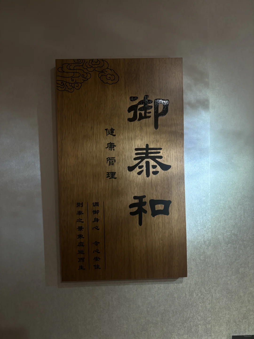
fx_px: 254
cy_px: 170
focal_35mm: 26
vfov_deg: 67.3
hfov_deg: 53.1
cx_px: 127
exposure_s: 1/50
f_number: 1.6
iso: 125
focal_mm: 5.96
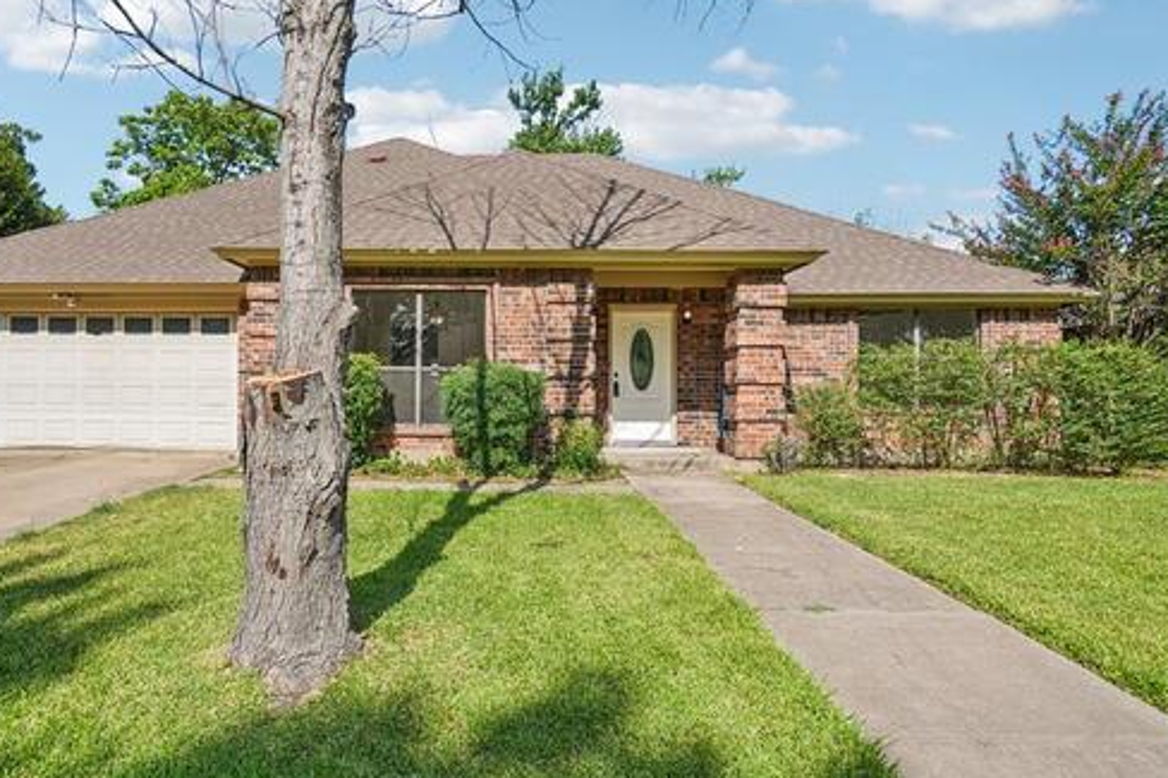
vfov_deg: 58.8
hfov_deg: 80.3
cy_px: 297
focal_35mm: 21
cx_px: 467
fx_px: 681
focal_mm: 16
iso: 100
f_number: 8
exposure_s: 1/320
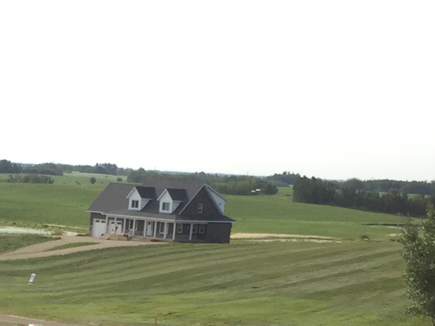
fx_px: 1470
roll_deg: -3.9
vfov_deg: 12.0
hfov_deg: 16.3
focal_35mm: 117
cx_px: -40
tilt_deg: -13.6
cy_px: 516
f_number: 2.2
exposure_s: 1/1236
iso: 32
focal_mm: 4.15
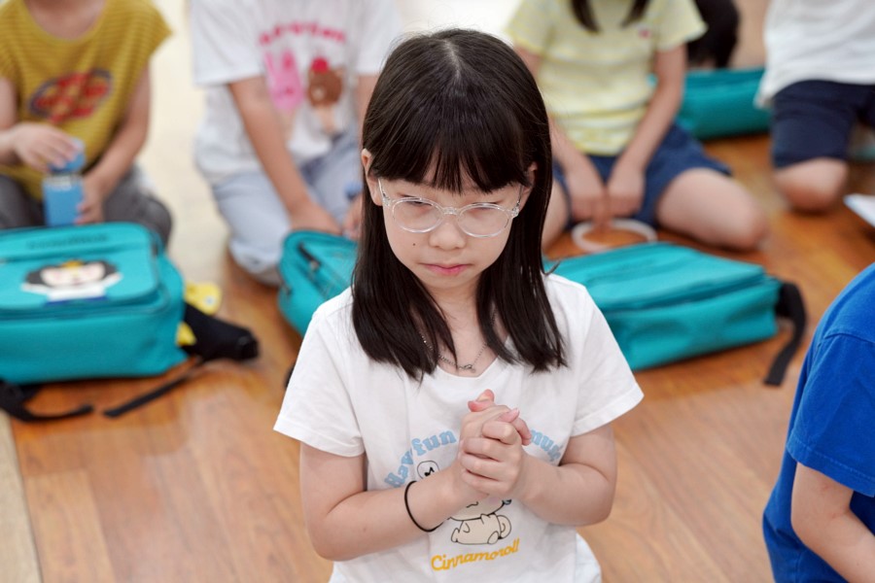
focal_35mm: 84
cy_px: 292
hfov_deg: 24.2
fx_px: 2042
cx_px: 438
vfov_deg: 16.3
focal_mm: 84
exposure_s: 1/160
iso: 1600
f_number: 4
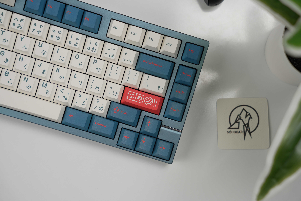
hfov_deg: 28.8
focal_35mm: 70
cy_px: 100
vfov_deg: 19.5
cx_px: 150
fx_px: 585
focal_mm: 70
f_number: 5
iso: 125
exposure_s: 1/60
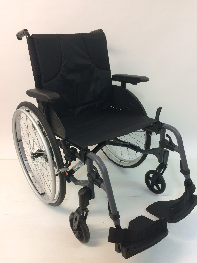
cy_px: 132
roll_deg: -0.1
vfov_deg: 61.7
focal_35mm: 29
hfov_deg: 48.2
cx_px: 98
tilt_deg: -28.8
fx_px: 220
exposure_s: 1/33
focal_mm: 4.15
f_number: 2.2
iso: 100
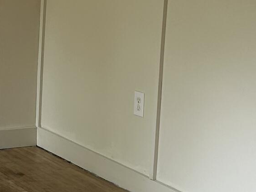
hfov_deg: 14.0
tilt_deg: -9.8
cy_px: 74
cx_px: -12
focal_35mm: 138
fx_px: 1021
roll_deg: -0.9
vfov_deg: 10.7
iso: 64
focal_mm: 5.7
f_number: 1.5
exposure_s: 1/121
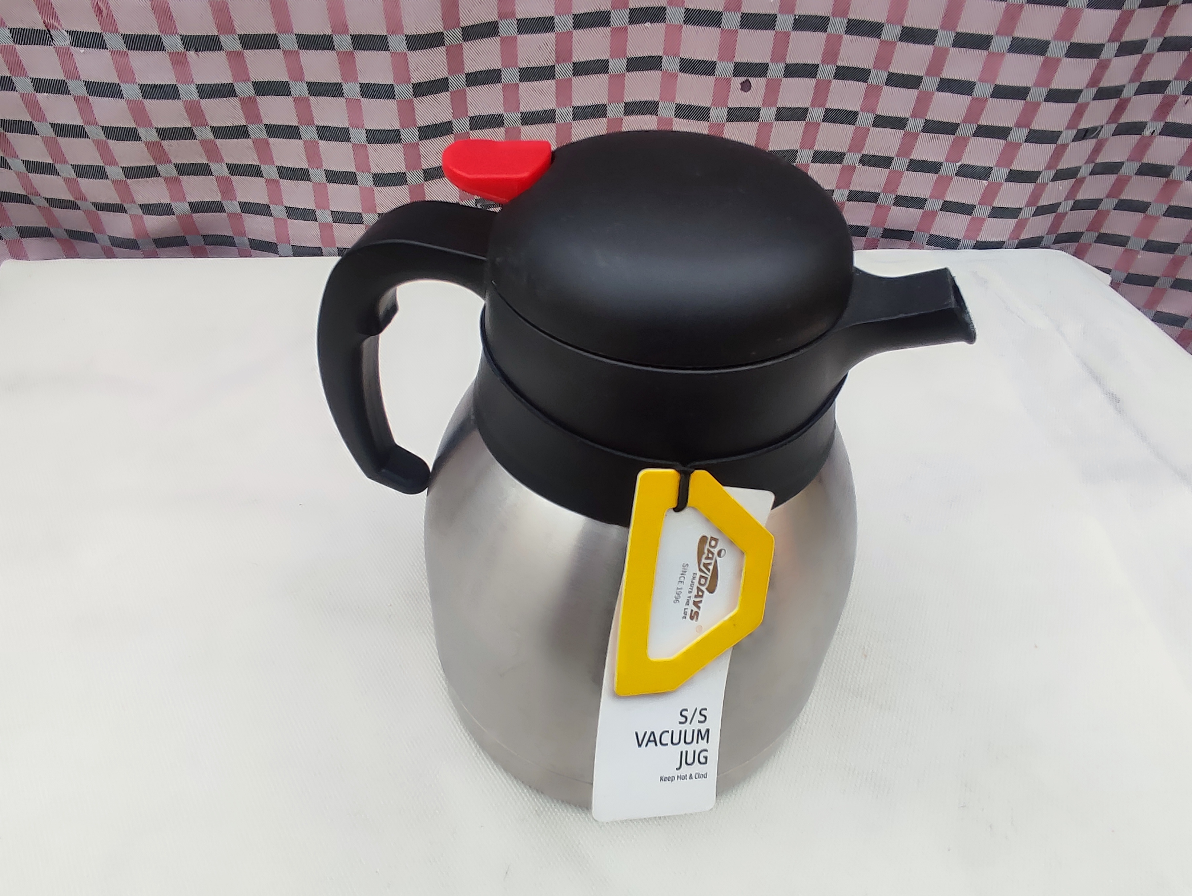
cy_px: 448
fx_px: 551
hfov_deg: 94.5
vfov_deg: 78.2
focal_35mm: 16
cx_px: 596
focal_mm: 1.65
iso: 50
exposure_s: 1/214
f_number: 2.2
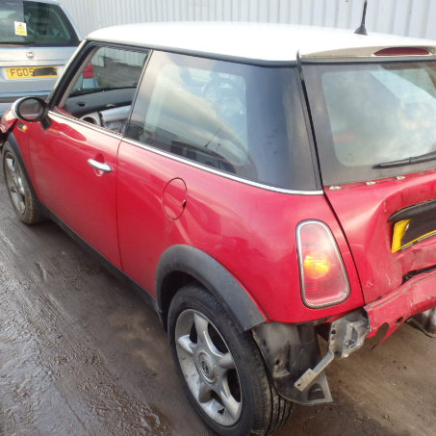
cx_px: 270
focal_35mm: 35
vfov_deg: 47.2
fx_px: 499
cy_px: 223
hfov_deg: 46.8
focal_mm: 5
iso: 200
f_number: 3.9
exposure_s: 1/60
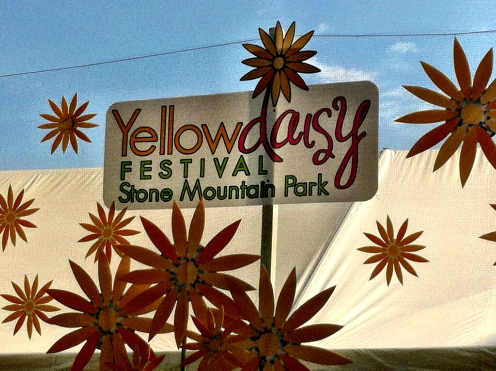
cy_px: 186
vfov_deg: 40.6
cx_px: 248
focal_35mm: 35
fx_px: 501
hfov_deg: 52.7
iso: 80
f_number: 2.8
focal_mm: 3.85
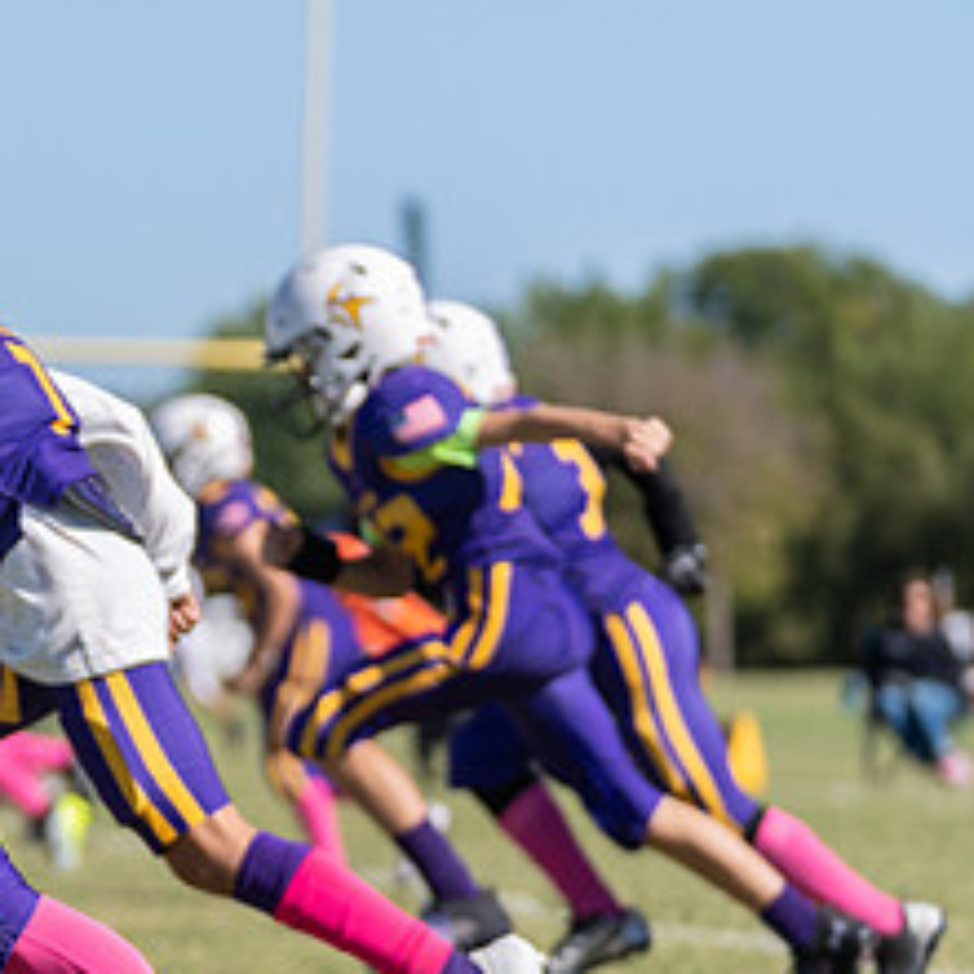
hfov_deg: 5.6
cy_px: 620
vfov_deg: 5.6
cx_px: -201
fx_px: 9964
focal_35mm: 313
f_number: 2.8
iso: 100
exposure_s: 1/2000
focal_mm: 121
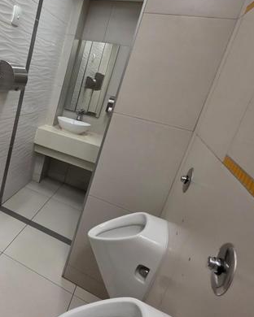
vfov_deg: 65.4
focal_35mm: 26
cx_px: -1
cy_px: 128
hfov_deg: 46.0
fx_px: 244
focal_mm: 2.2
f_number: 1.9
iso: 250
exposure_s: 1/50
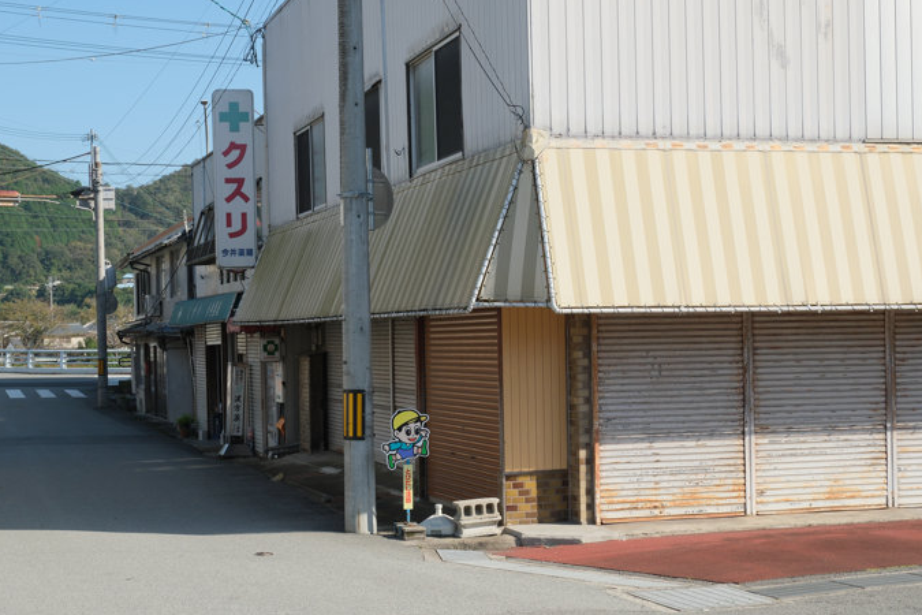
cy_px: 333
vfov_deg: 23.4
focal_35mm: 58
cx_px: 410
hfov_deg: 34.5
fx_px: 1485
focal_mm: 34
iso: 500
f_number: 8
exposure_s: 1/640
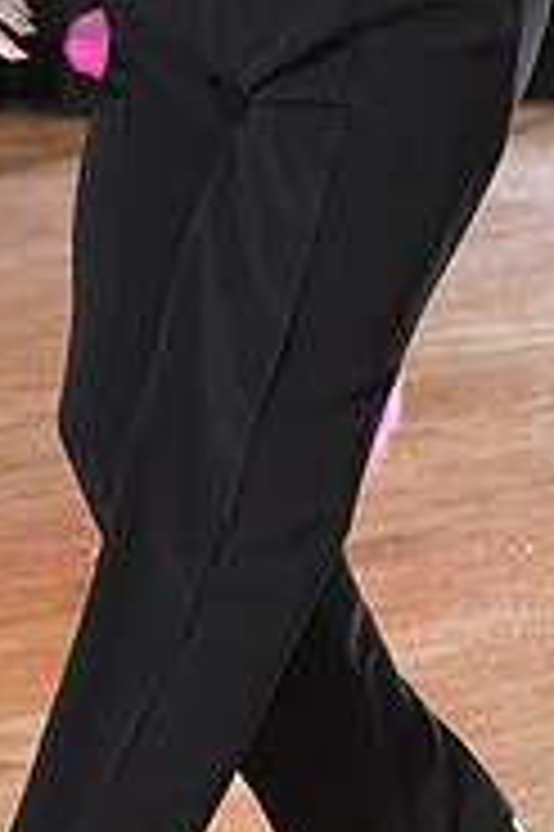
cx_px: -110
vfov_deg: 9.3
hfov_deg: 6.2
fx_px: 5087
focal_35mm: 220
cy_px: -108
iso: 3200
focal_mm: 70
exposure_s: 1/200
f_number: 5.6
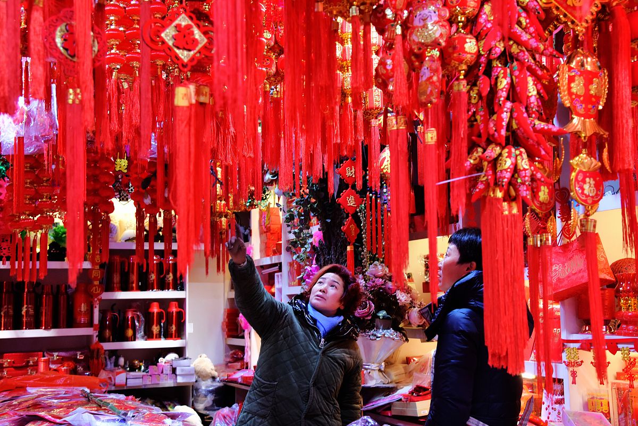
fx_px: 851
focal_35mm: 48
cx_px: 319
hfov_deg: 41.1
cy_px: 213
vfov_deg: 28.1
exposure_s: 1/50
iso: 2500
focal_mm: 48
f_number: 5.6
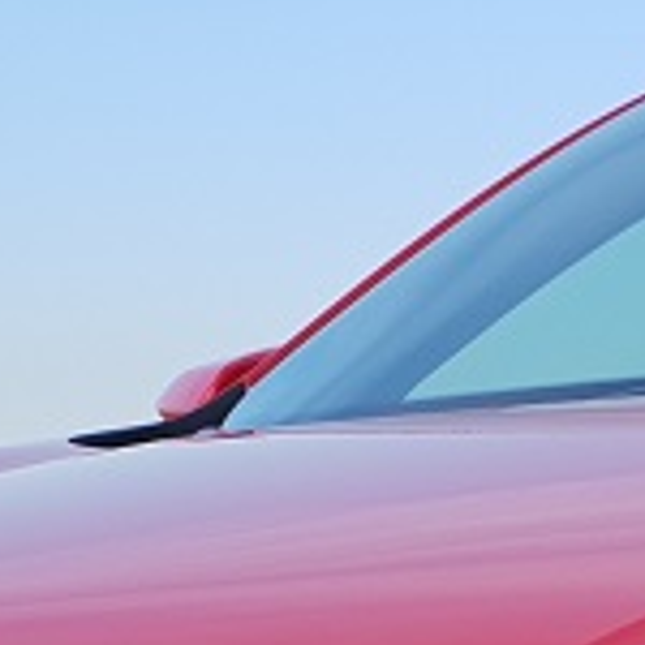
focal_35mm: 157
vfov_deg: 10.3
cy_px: 1273
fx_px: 3310
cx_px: 757
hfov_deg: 10.9
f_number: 2.4
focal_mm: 4.3
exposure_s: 1/650
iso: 50
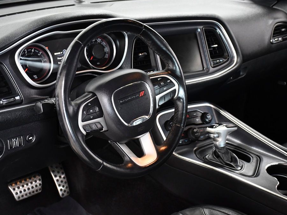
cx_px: 143
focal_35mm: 57
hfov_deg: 33.8
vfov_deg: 25.7
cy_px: 107
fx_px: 473
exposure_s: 1/160
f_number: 4.5
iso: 2500
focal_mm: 35
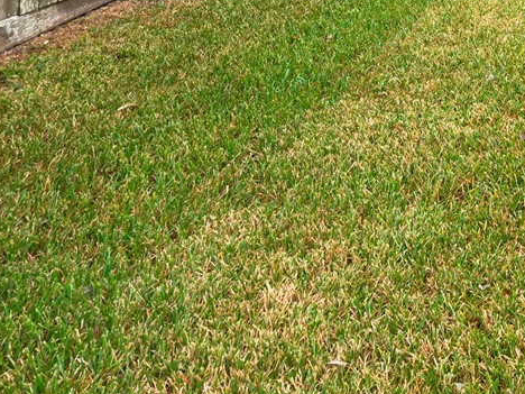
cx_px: 729
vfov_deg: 18.7
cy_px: -238
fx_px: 1016
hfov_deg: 24.3
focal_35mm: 67
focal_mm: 15
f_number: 9
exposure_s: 1/50
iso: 125
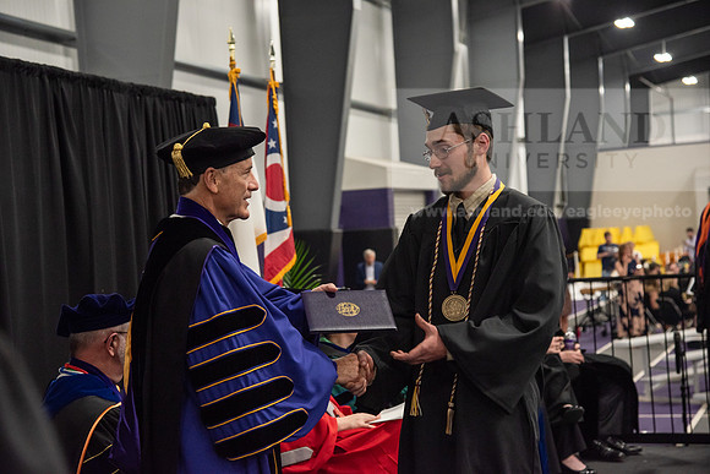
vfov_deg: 17.5
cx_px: 355
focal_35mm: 78
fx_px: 1539
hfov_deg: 26.0
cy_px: 237
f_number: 5
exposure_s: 1/200
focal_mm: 78
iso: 1000
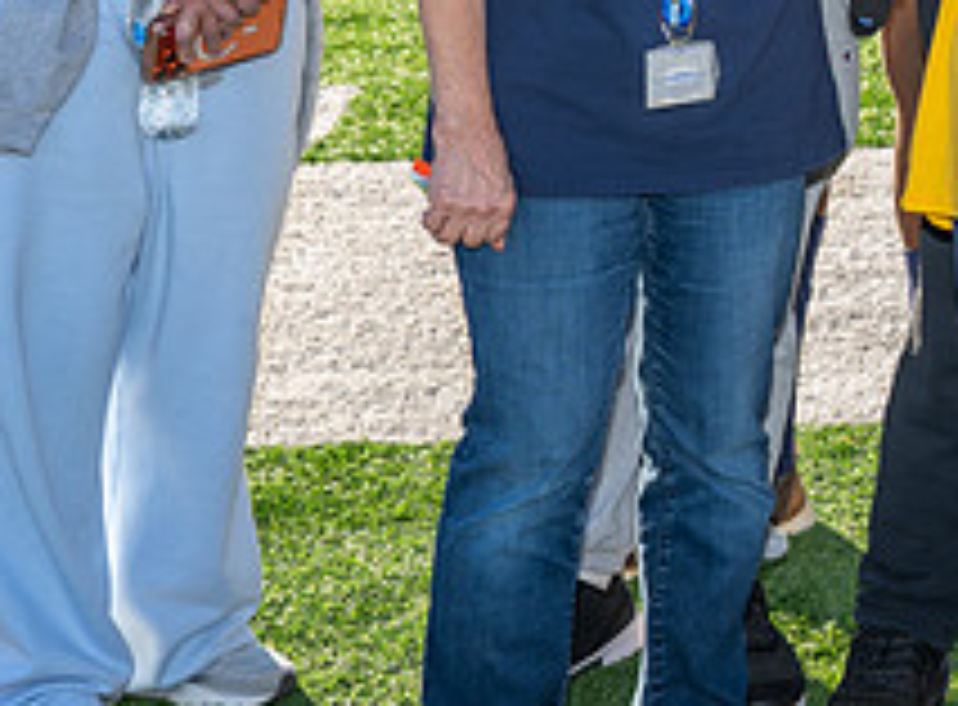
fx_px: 3301
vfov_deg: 11.7
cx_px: 1378
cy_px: -354
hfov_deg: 15.4
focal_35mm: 120
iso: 100
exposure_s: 1/200
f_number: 4
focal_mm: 33
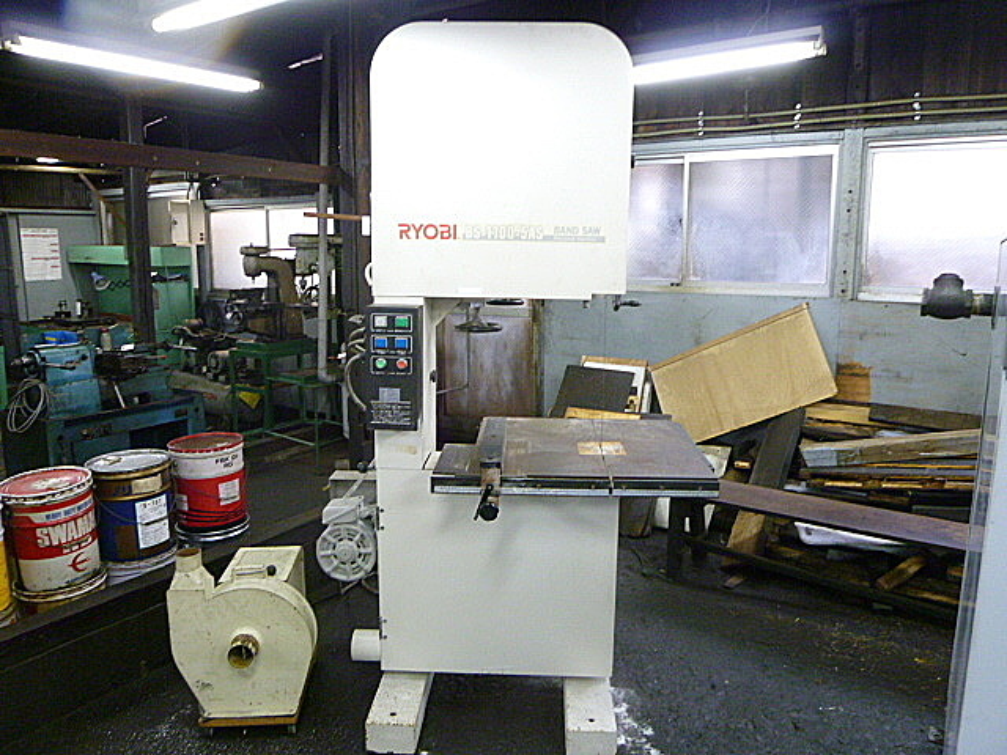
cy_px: 378
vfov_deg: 54.9
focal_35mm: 25
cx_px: 504
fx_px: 727
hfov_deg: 69.4
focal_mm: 4.5
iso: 400
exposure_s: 1/20
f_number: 2.8
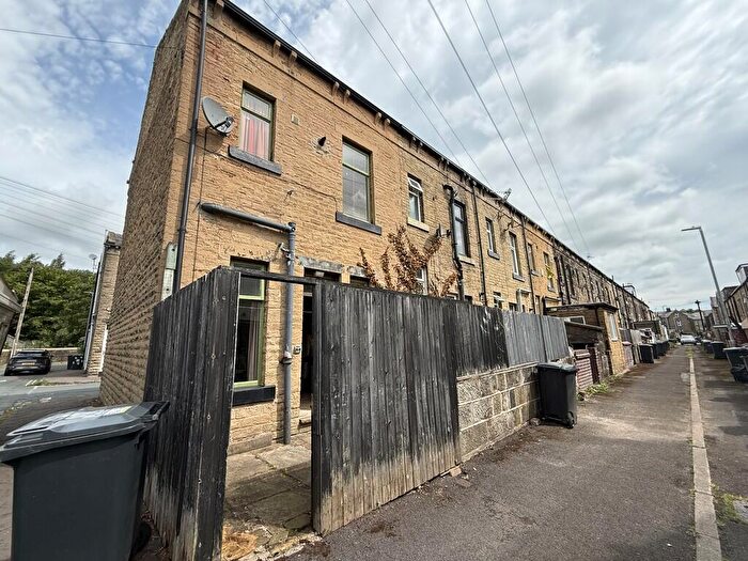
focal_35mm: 14
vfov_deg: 85.7
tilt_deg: +13.5
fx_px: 303
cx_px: 374
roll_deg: +1.6
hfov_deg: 102.1
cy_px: 280
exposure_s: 1/1167
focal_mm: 2.22
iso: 50
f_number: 2.2
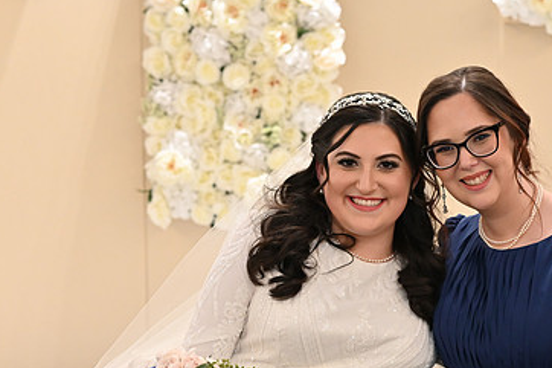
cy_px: 289
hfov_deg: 25.1
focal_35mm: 80
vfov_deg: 16.9
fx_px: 1226
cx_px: 410
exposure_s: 1/100
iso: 3200
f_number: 4
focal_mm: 50
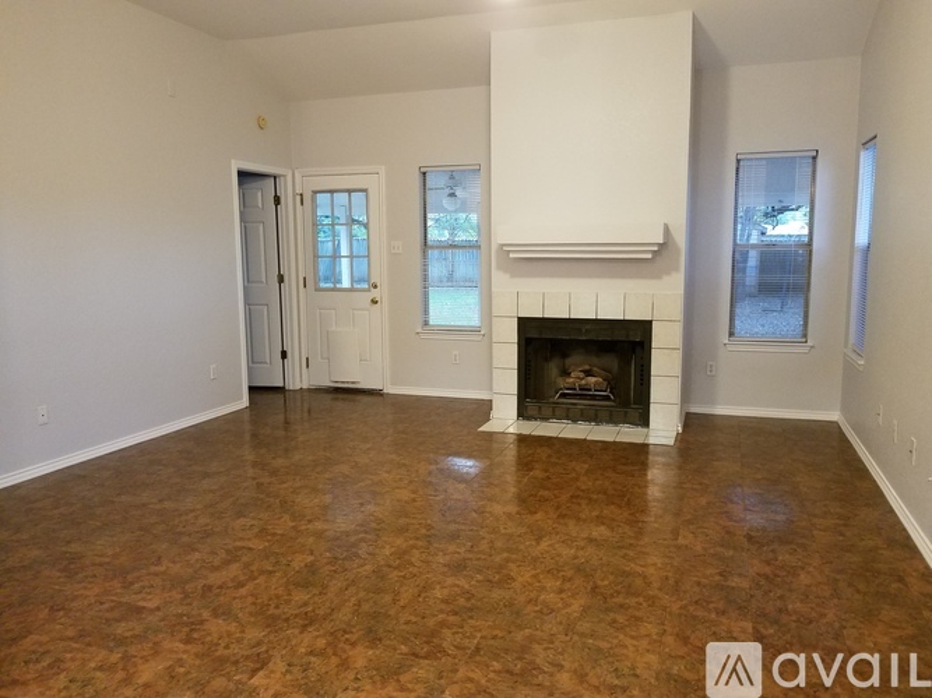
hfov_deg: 67.3
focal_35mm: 26
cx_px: 466
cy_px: 349
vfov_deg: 53.0
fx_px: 700
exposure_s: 1/11
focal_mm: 4.2
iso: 250
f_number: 1.7
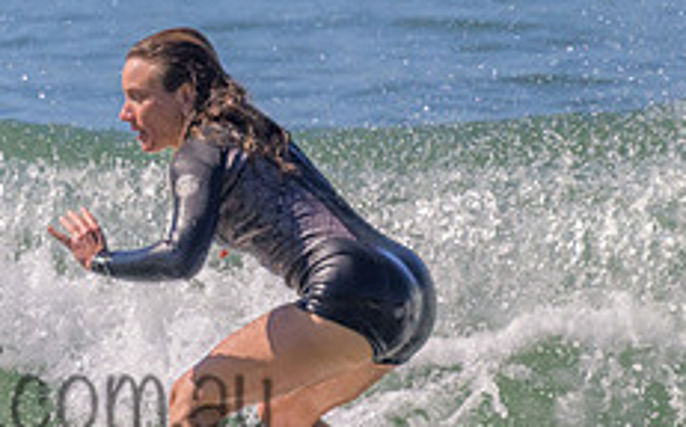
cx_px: -68
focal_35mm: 2492
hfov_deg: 0.8
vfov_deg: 0.5
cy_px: 239
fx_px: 46556
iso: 900
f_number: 11
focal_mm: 800
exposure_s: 1/2000
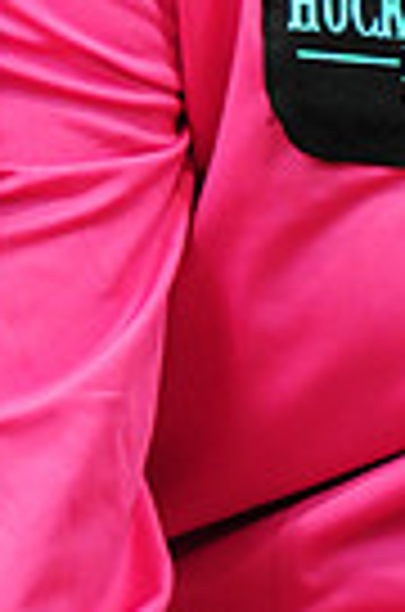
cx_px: 700
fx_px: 7598
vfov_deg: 4.5
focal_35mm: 448
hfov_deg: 3.0
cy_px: -680
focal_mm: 70
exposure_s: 1/125
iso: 1250
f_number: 4
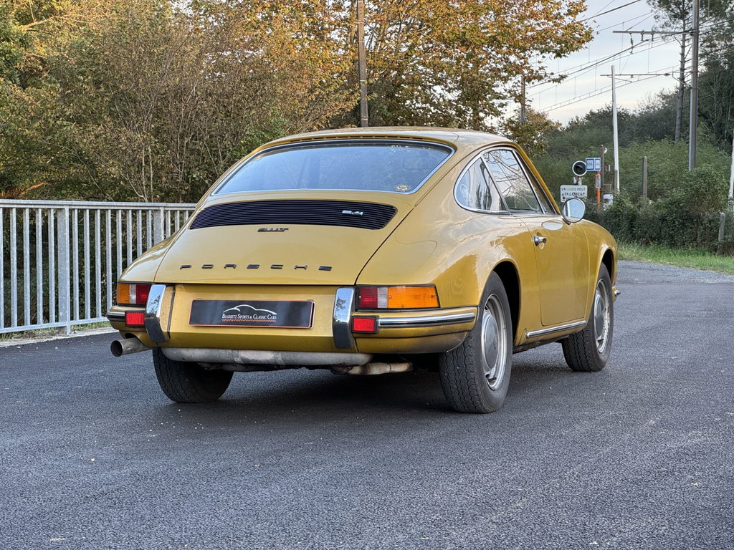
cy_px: 275
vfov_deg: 19.1
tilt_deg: -2.9
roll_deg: +0.2
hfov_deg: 25.3
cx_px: 367
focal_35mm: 77
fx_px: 1633
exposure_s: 1/99
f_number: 2.8
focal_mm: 9
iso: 80
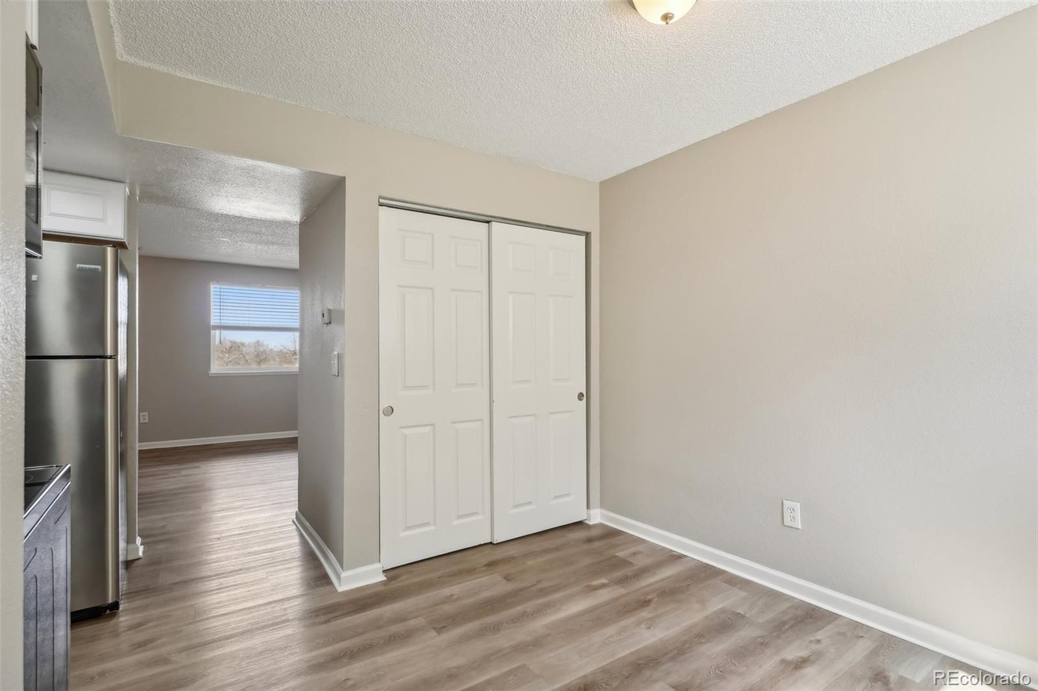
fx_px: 476
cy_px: 346
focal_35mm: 16
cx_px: 519
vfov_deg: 72.0
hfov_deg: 95.0
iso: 250
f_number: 8
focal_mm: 11
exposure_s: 1/30
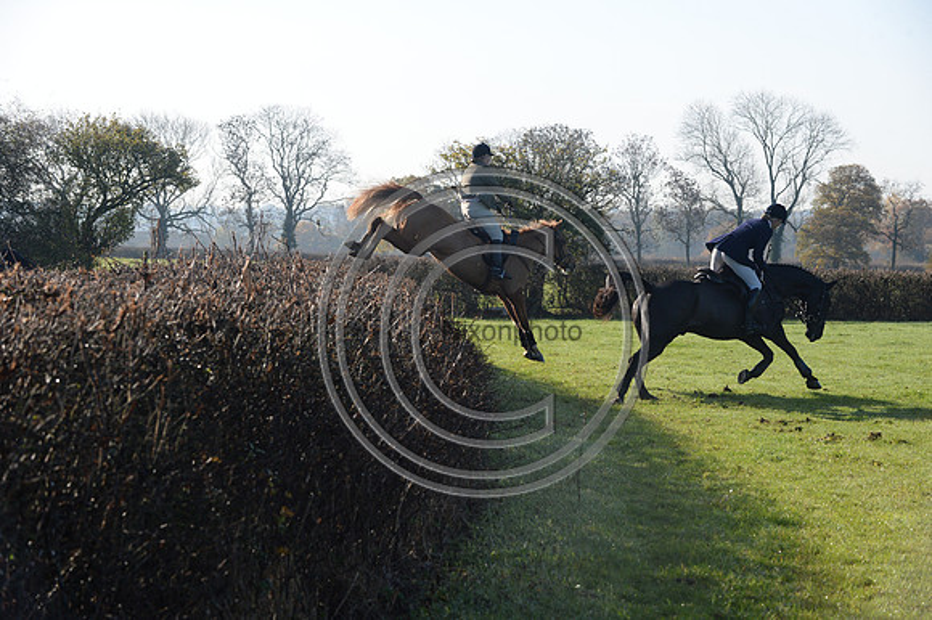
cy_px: 310
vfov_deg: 12.4
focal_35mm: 110
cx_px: 466
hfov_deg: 18.6
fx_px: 2846
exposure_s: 1/1250
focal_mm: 110
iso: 1000
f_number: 7.1
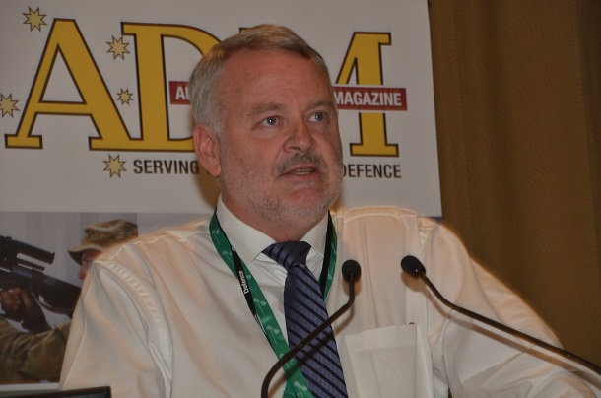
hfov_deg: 10.6
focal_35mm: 195
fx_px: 3249
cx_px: 300
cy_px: 199
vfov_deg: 7.0
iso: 1250
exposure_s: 1/60
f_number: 8
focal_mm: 130
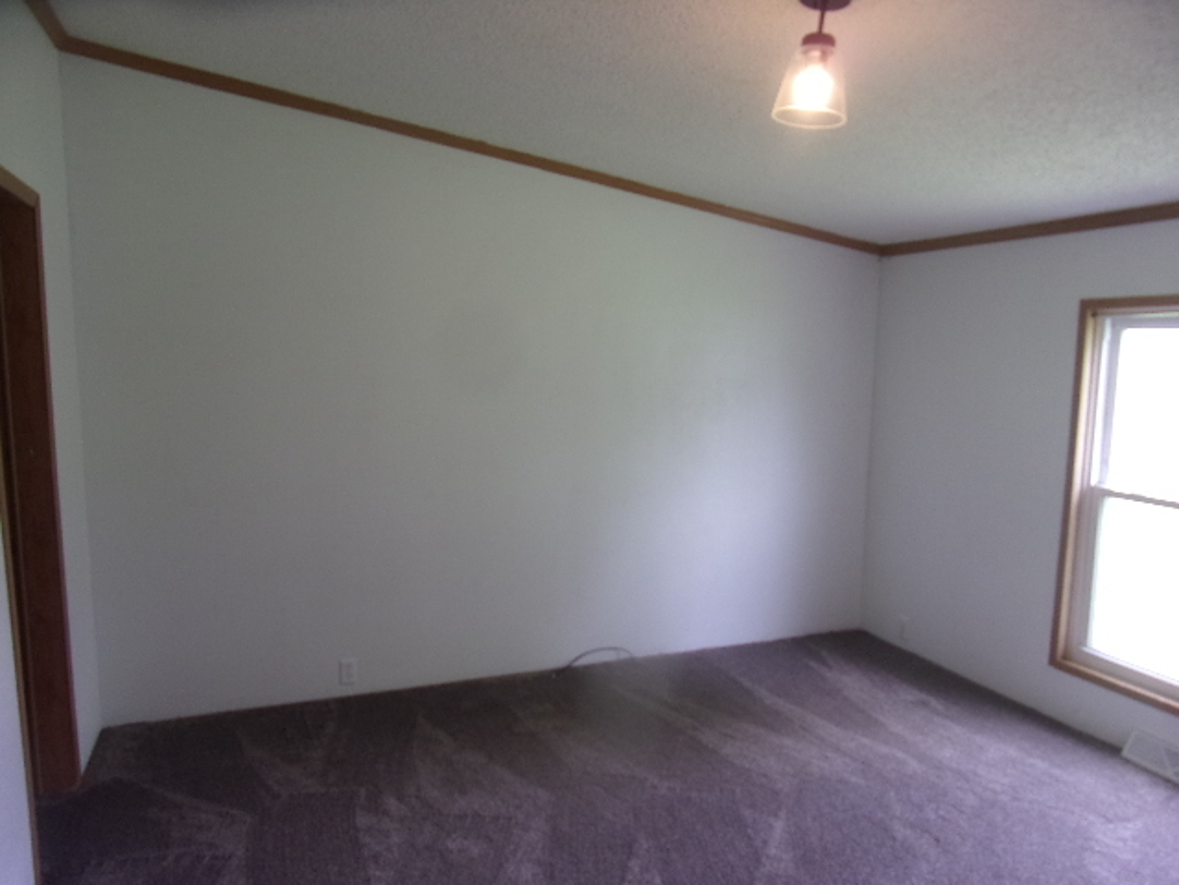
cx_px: 590
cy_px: 442
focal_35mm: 24
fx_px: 817
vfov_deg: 56.8
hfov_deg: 71.6
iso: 84
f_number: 3.3
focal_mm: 4.3
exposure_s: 1/34
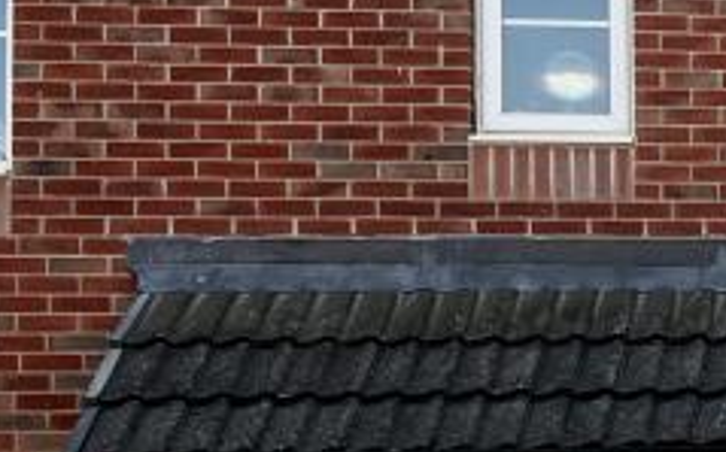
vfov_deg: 11.0
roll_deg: +1.7
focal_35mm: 118
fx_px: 2333
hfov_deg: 15.1
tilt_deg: +2.3
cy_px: 452
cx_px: 1343
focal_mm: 5.7
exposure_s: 1/604
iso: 50
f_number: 1.5
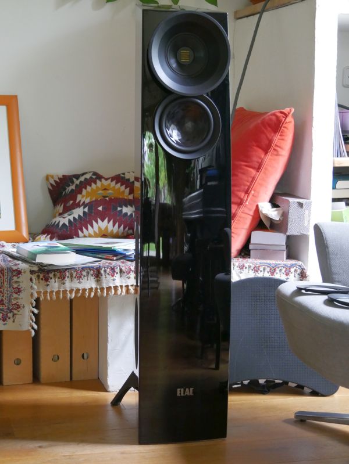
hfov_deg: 19.9
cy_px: 232
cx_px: 174
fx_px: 994
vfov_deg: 26.3
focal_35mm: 74
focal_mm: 37
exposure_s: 1/25
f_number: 4.6
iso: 3200
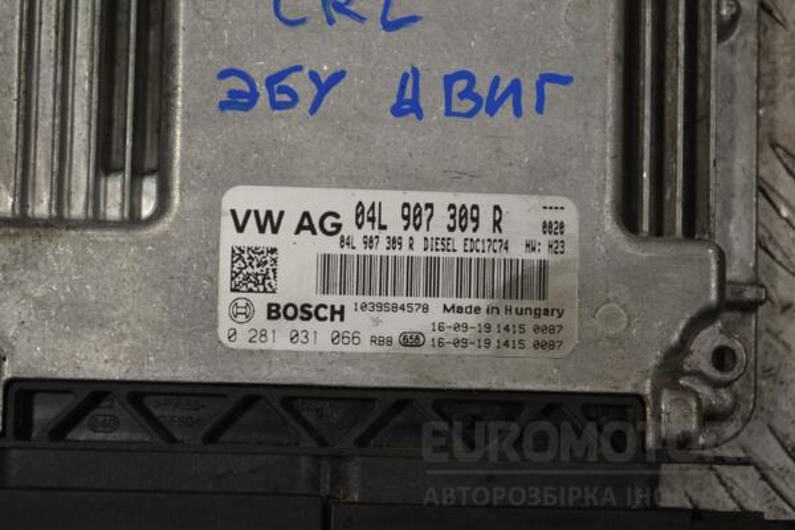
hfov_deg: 24.6
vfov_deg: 16.6
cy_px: 265
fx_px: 1822
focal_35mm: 82
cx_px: 398
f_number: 5.6
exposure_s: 1/125
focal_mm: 55
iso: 320
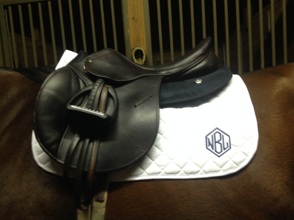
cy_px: 110
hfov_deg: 52.6
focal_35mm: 35
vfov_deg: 40.7
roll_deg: +4.7
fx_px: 297
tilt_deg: -6.1
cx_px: 147
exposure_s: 1/20
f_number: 2.4
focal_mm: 4.28
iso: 200
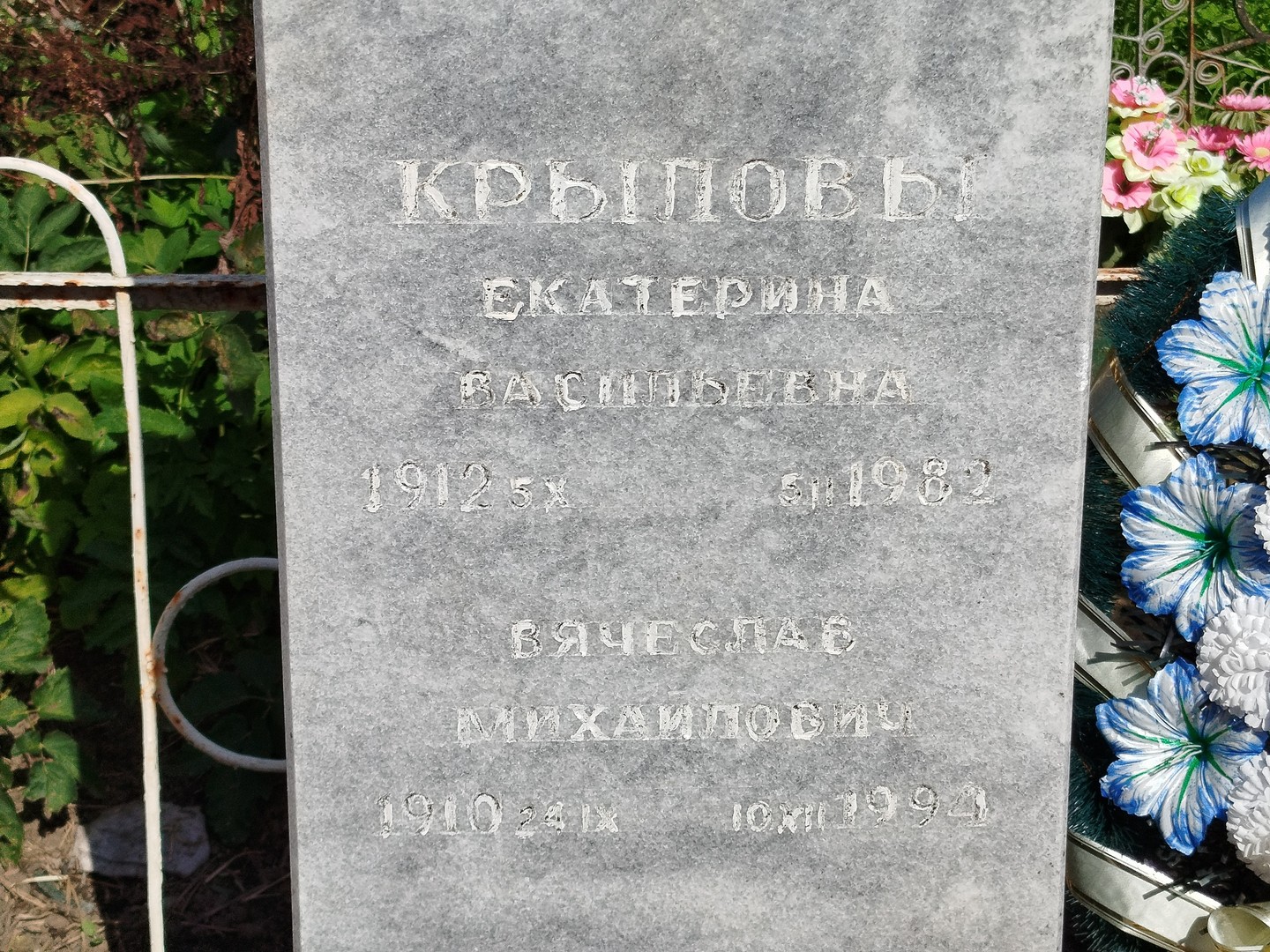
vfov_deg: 56.8
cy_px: 476
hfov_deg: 71.6
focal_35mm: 24
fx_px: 881
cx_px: 635
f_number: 1.7
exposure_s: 1/1435
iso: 50
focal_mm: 5.31
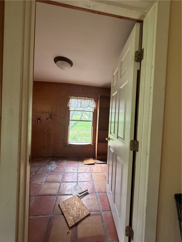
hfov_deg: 85.7
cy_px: 121
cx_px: 91
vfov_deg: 102.1
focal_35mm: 14
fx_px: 98
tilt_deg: -4.5
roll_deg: -4.3
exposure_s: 1/99
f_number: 2.2
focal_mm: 2.22
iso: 250
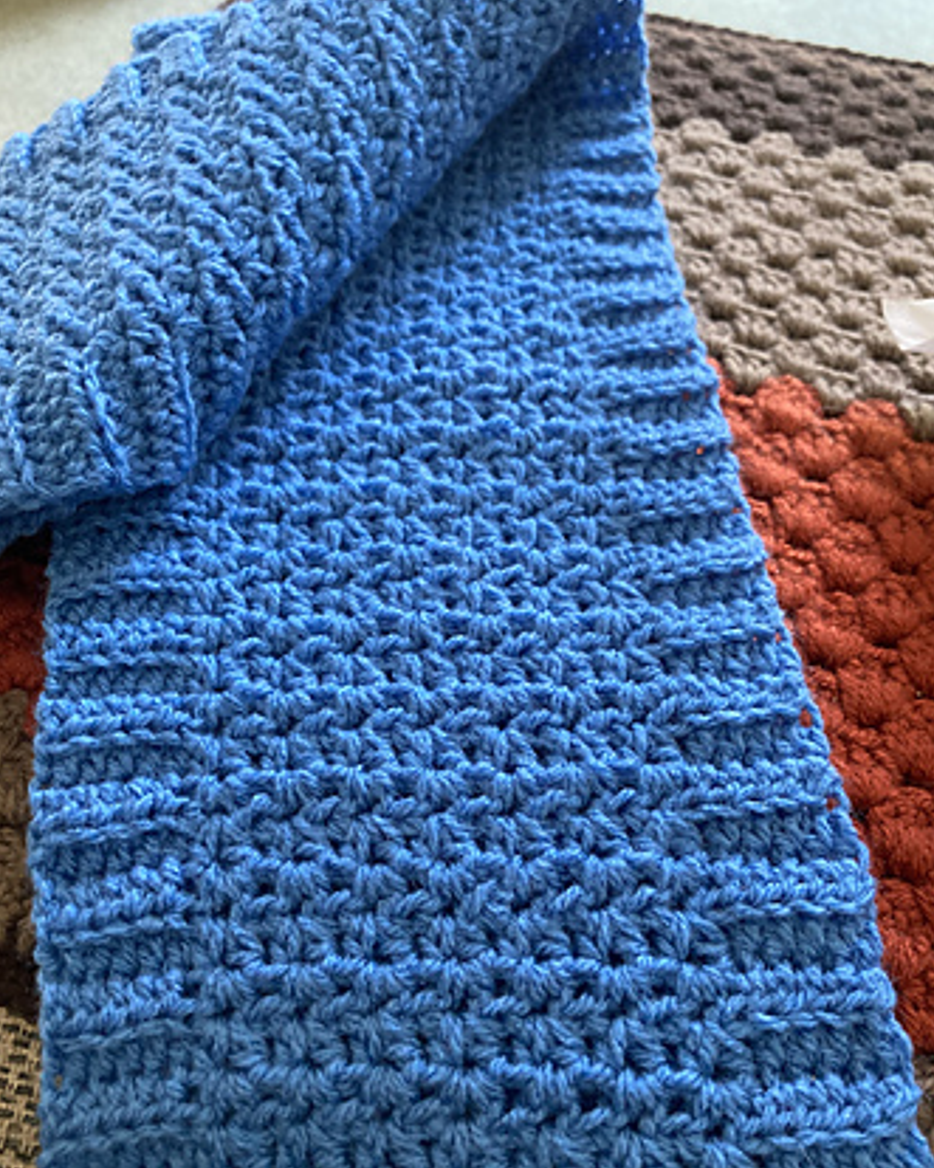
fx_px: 1141
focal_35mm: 33
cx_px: 470
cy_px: 680
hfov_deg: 44.5
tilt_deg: -53.8
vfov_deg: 54.0
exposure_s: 1/60
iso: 320
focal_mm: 3.99
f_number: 1.8
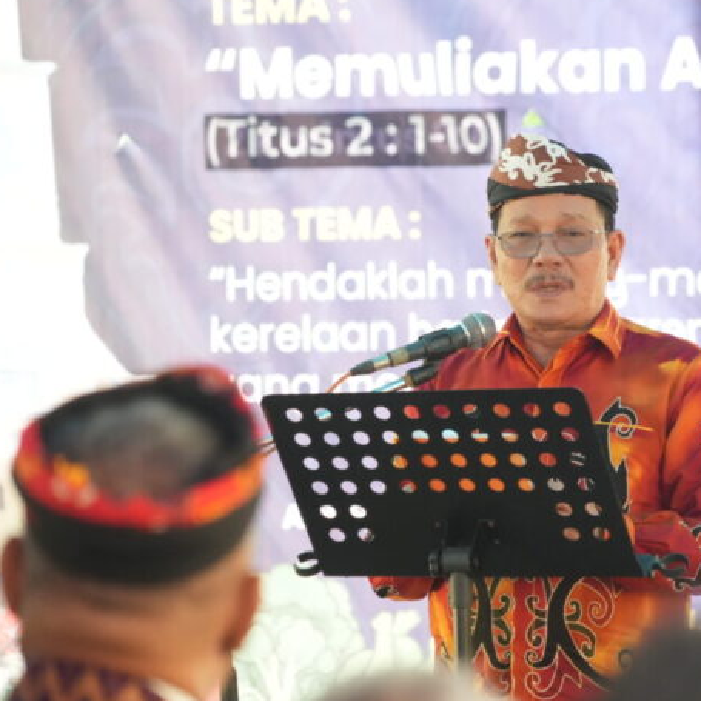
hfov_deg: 5.4
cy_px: 374
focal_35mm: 322
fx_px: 7377
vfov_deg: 5.4
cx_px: 558
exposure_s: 1/200
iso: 6400
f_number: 7.1
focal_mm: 230
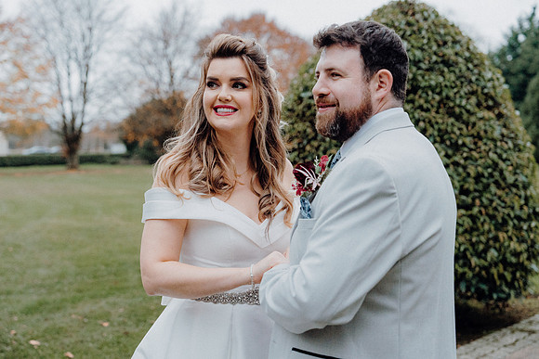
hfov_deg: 37.5
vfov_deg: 25.5
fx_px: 794
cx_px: 270
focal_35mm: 53
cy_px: 180
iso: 4000
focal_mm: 53
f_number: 3.5
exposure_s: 1/200
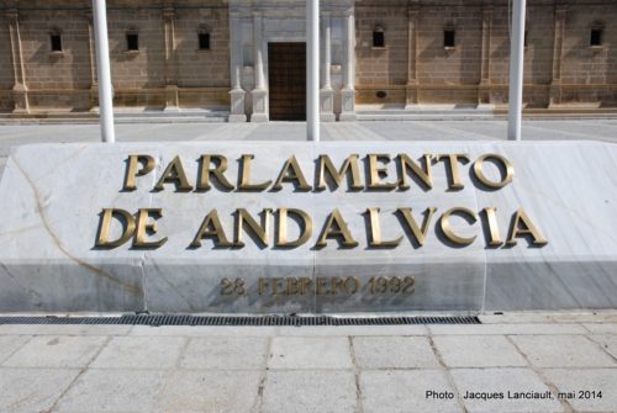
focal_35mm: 36
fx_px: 618
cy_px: 206
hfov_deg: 53.1
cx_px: 308
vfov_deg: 37.0
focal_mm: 24
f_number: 16
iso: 1000
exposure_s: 1/1000
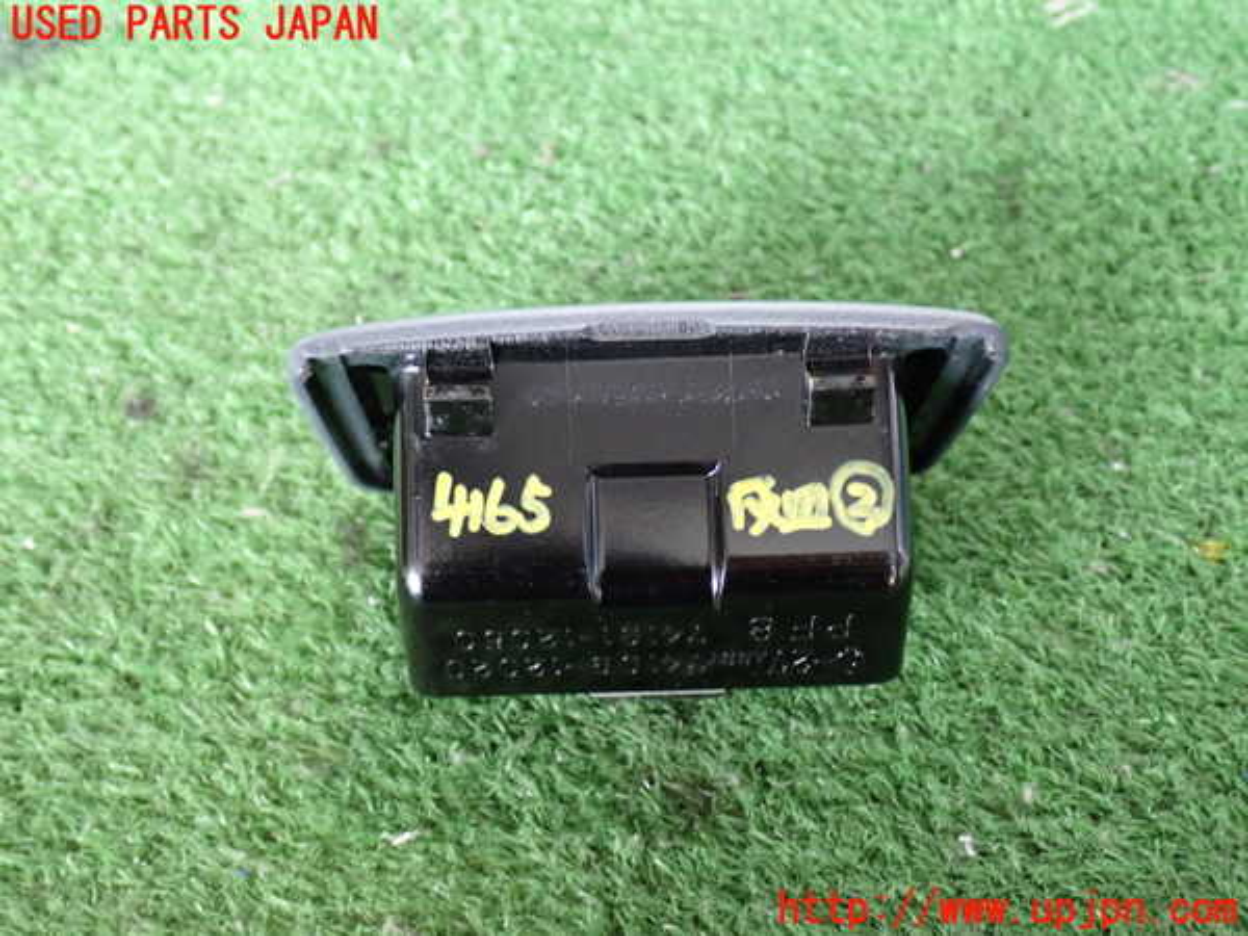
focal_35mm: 44
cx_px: 624
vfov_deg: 32.9
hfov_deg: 42.9
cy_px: 468
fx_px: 1586
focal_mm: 7.84
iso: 800
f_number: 2.9
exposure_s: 1/40
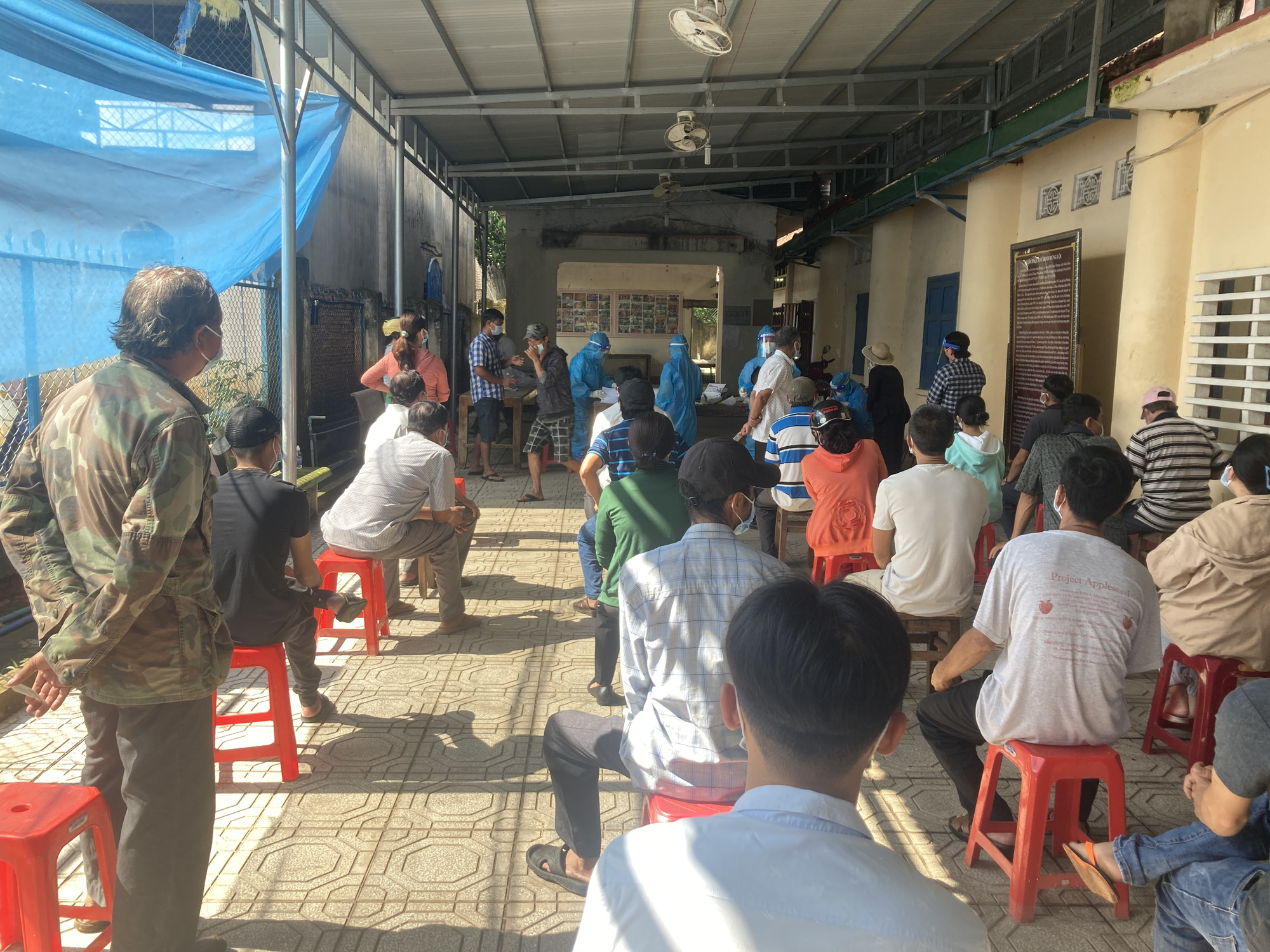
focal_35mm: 28
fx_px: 1027
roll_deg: -2.1
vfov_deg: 49.7
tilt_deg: -6.8
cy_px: 476
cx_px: 635
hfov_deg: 63.4
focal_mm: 3.99
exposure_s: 1/130
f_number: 1.8
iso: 20
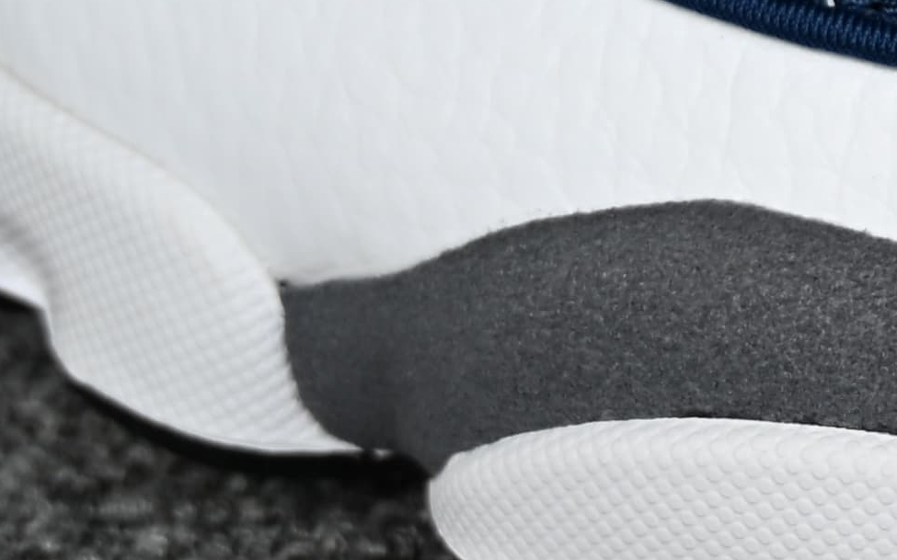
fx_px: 4868
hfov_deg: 9.7
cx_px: 1873
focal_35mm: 199
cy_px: -609
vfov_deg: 6.4
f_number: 5
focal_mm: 31.5
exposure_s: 1/100
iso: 100
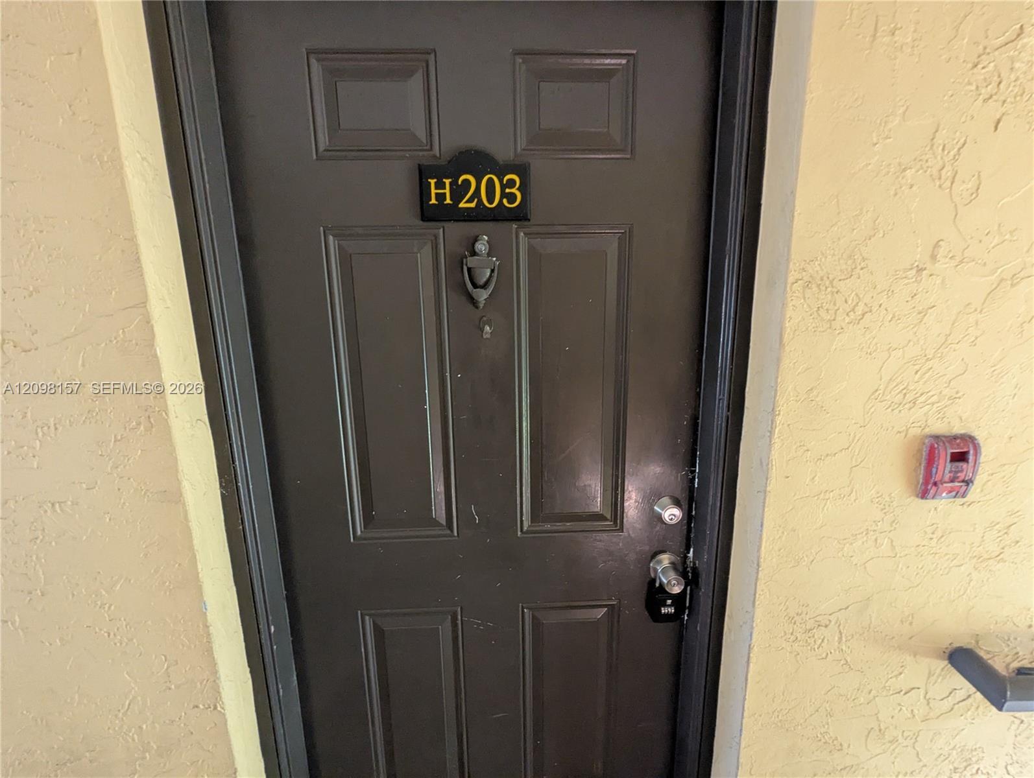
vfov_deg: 78.2
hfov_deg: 94.4
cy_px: 389
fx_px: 479
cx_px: 517
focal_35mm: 16
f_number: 2.2
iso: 708
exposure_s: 1/25.3
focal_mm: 2.35
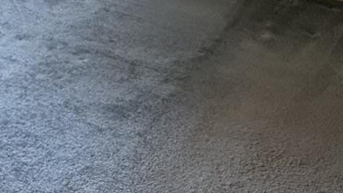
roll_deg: +1.2
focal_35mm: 75
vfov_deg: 13.1
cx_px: 63
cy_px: -238
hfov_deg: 27.6
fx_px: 682
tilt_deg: -3.5
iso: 160
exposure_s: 1/120
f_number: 2.2
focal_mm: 2.22
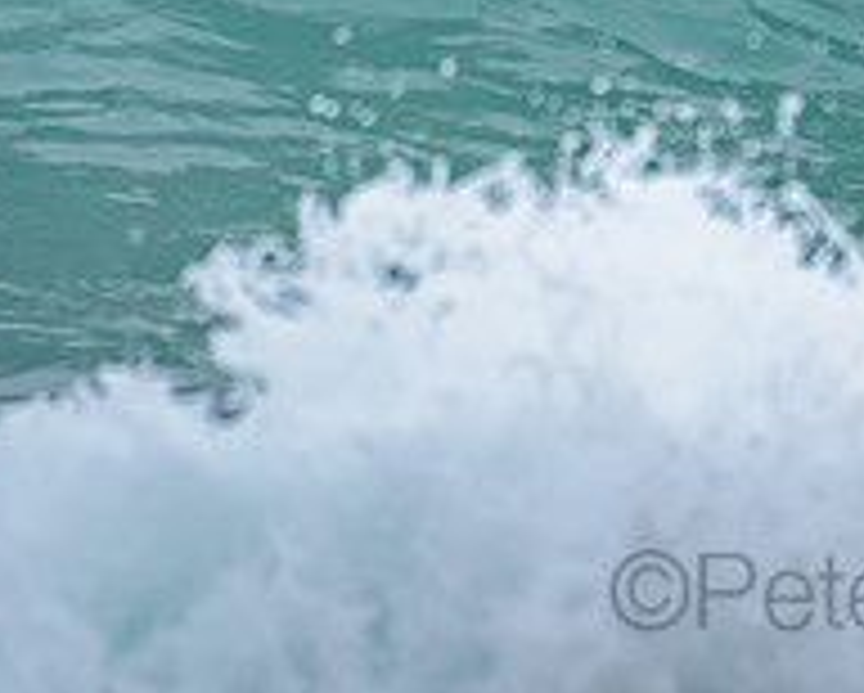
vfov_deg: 0.9
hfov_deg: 1.1
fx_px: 44437
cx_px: 1254
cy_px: -162
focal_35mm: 1736
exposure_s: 1/1000
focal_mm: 500
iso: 900
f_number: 5.6
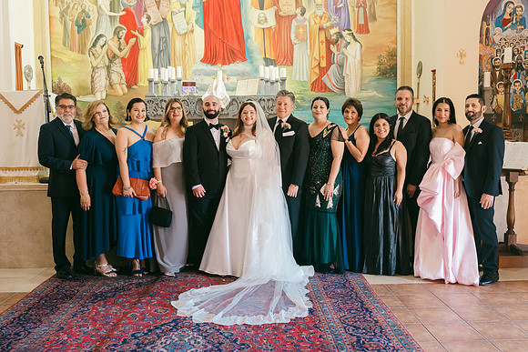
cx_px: 264
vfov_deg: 37.9
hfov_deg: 54.4
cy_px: 176
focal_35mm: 35
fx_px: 513
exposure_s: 1/125
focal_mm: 35
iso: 2500
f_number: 4
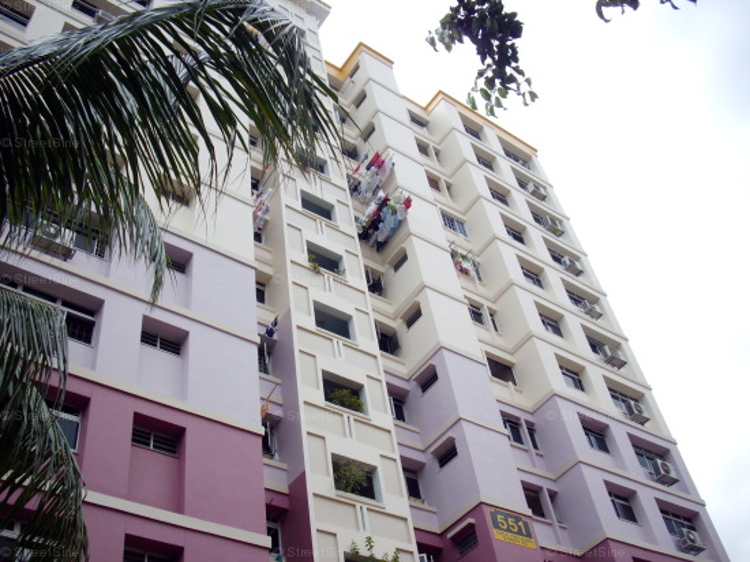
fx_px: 801
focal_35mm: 37
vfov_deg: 38.6
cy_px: 281
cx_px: 375
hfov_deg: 50.2
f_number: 2.8
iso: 80
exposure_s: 1/500
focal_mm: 6.2
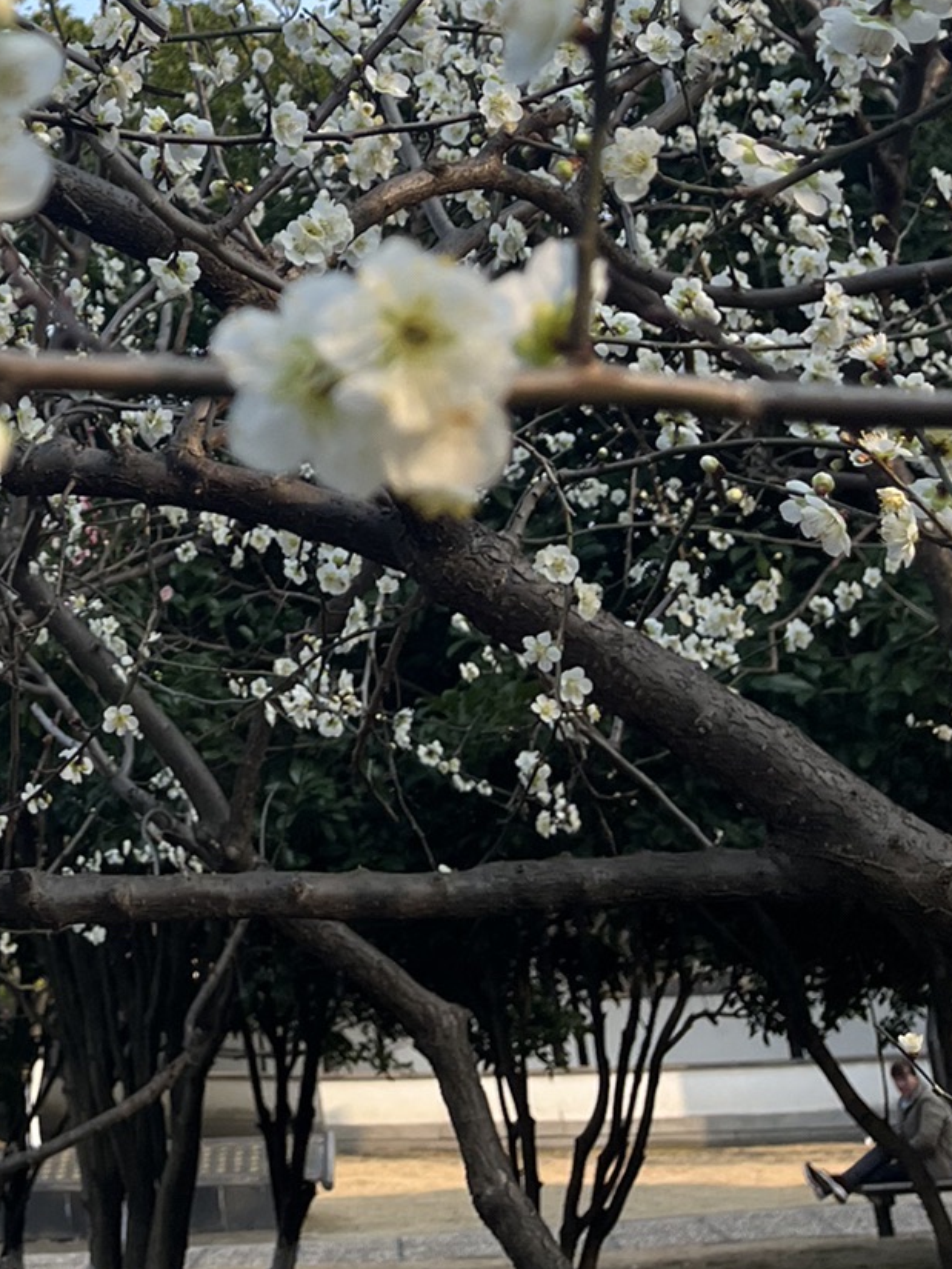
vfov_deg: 27.5
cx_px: -88
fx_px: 2310
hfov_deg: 22.1
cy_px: -198
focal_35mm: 63
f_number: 1.6
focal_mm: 5.1
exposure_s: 1/1536
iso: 50
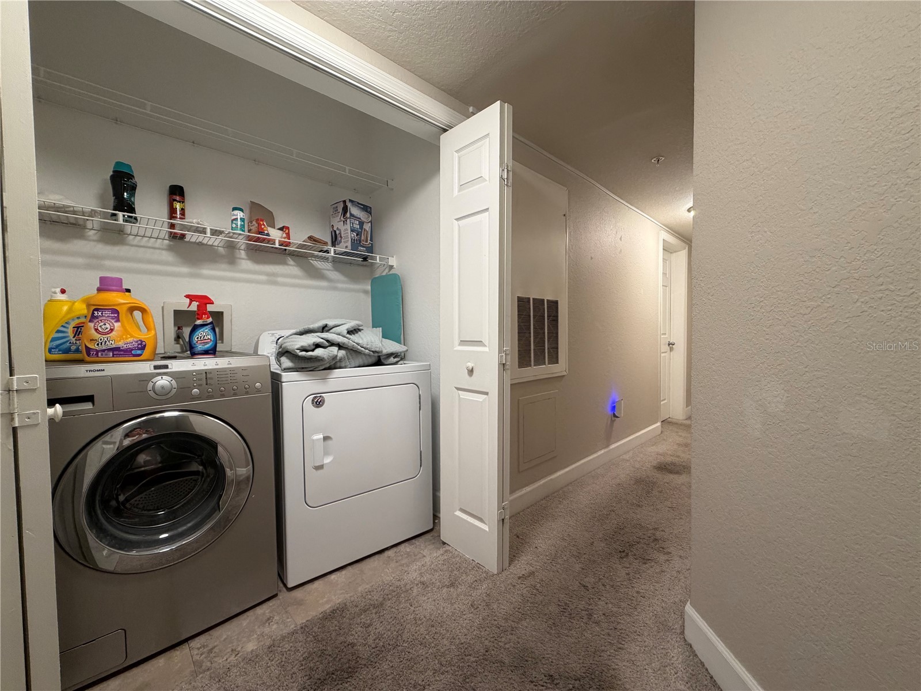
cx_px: 460
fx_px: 372
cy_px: 346
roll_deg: +0.6
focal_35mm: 14
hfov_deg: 102.1
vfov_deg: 85.7
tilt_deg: -2.6
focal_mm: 2.22
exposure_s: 1/60
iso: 200
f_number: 2.2
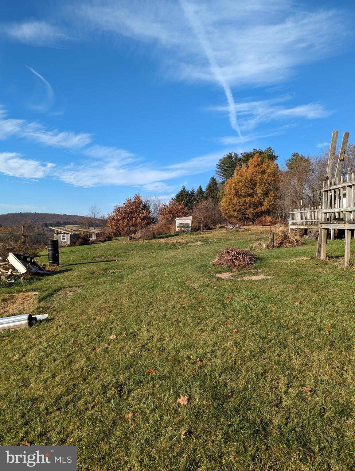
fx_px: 327
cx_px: 178
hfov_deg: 56.9
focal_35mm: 24
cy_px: 236
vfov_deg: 71.5
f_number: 1.85
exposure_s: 1/1618
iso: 46
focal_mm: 6.81
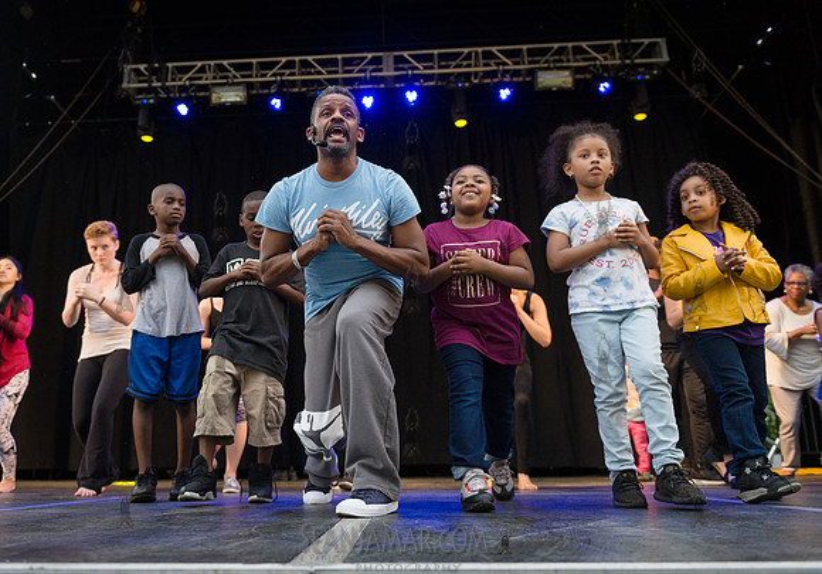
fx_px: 728
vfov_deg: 43.0
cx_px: 354
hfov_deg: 58.7
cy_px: 261
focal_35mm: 31
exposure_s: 1/1250
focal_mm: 26
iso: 1600
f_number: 2.8
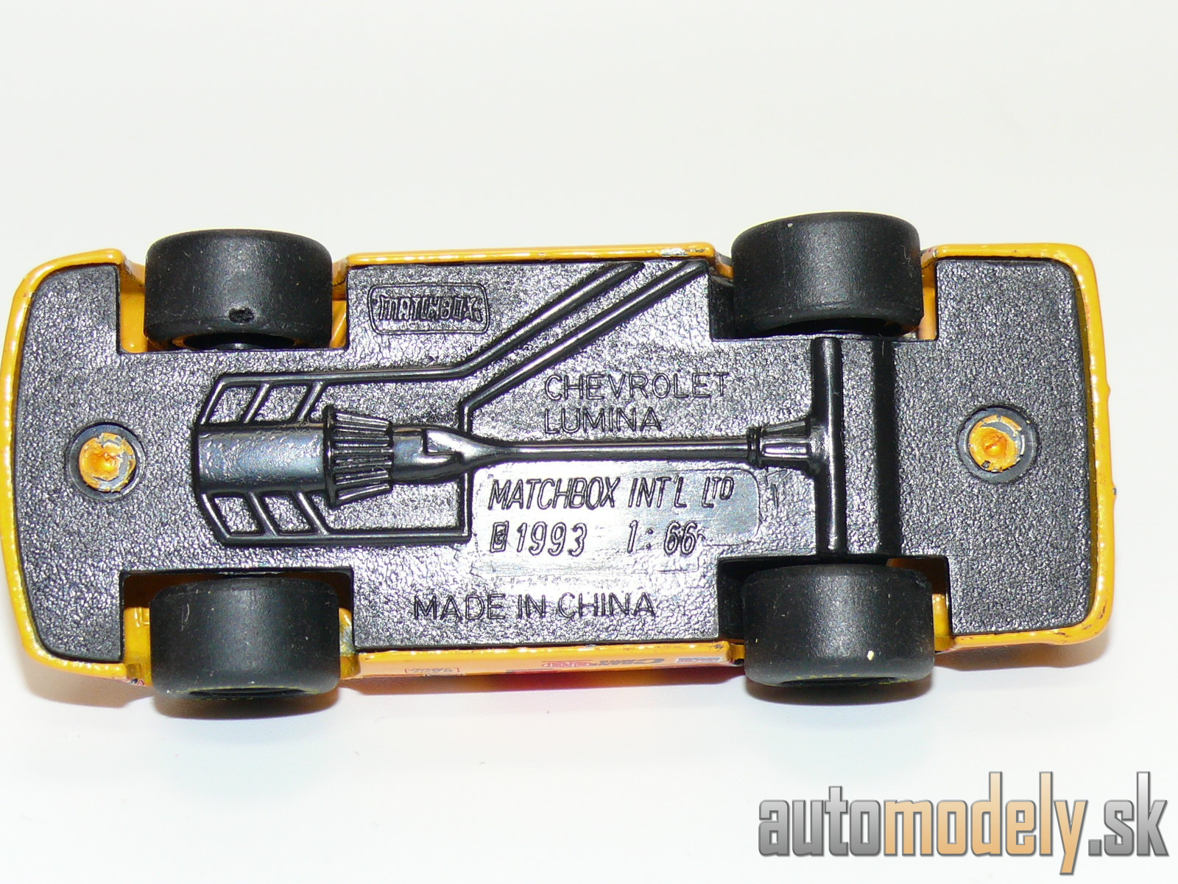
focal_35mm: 112
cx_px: 589
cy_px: 442
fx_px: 3811
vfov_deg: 13.2
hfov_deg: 17.6
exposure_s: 1/30
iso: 100
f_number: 4
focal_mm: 14.1
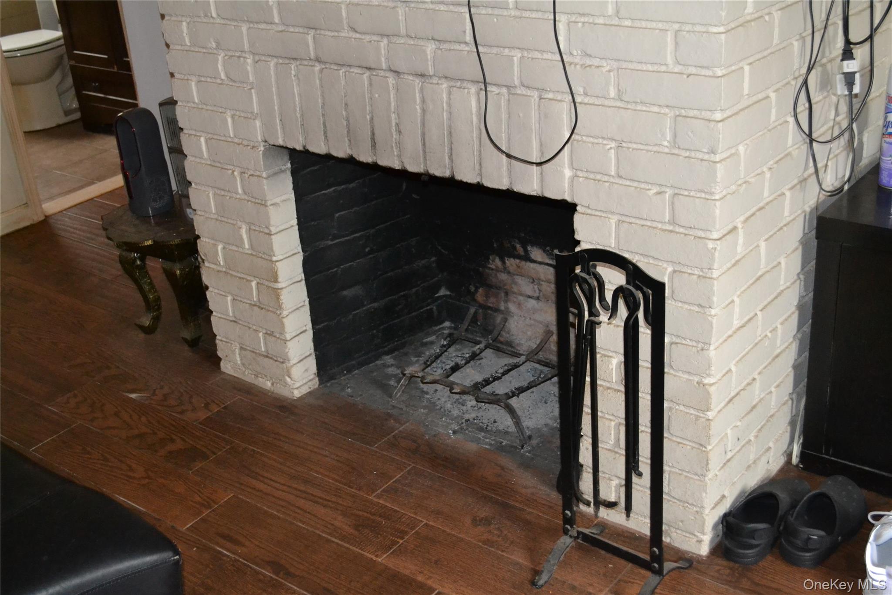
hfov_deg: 45.0
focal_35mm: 44
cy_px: 298
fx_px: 1078
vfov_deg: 30.8
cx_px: 446
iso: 3200
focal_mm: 29
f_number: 4.5
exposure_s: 1/60
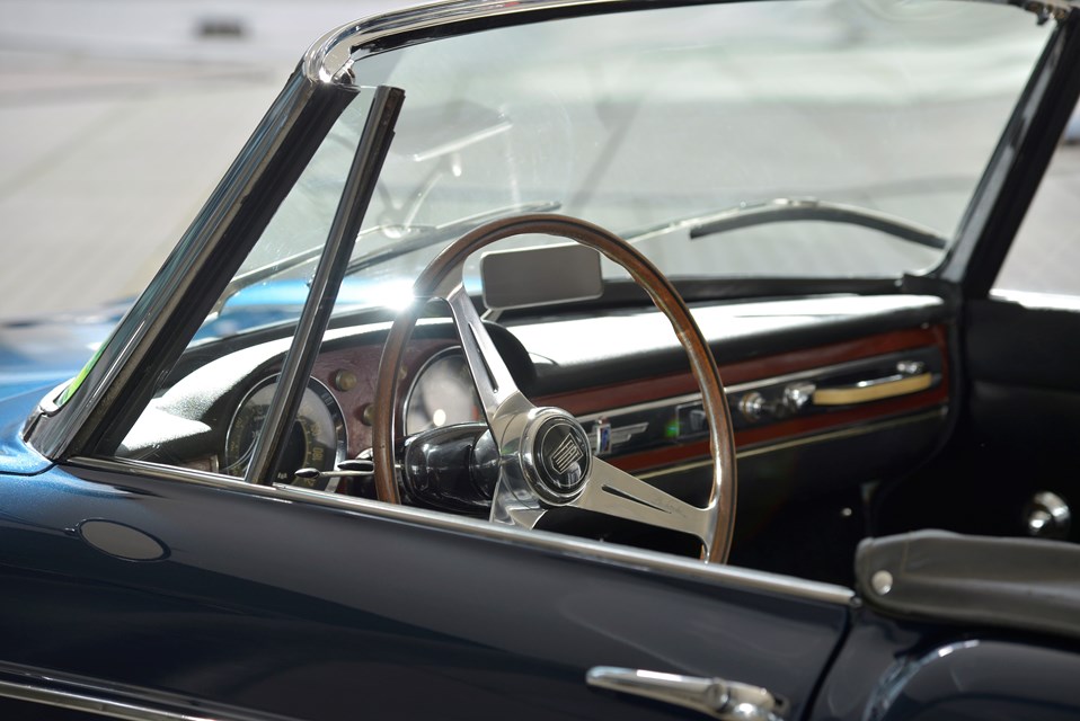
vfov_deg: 11.4
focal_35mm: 120
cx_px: 540
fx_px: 3602
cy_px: 360
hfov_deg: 17.1
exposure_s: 1/125
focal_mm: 120
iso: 250
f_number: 5
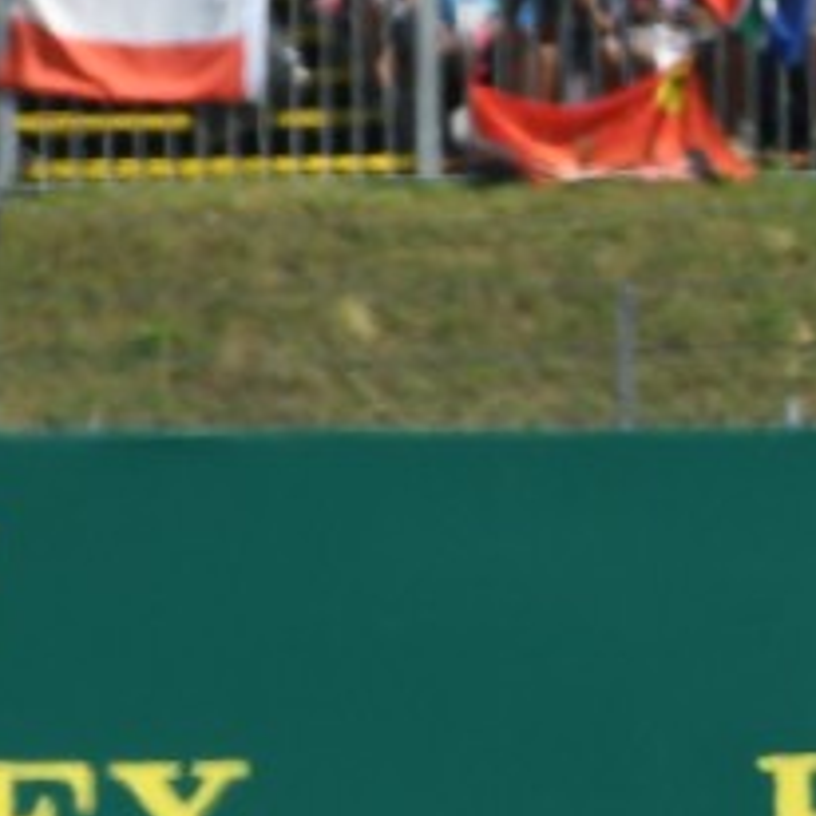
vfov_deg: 0.9
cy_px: 873
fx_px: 54220
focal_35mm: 2033
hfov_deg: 0.9
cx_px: 214
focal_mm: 320
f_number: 6.3
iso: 360
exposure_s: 1/1600
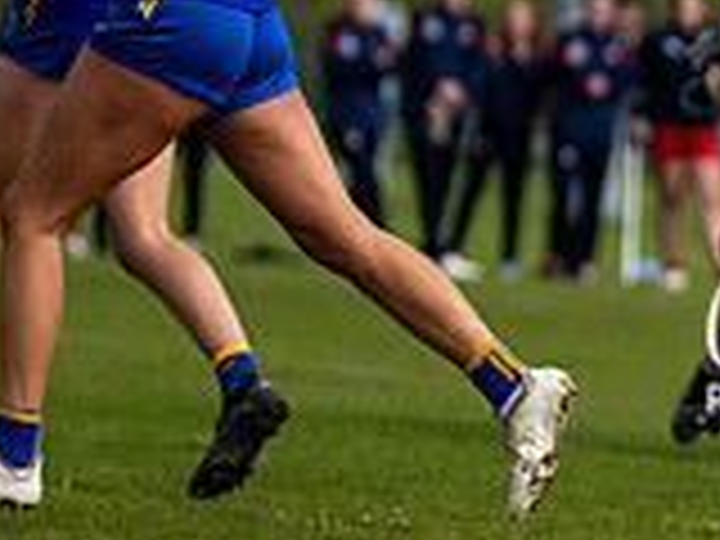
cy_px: 259
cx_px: 999
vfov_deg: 2.4
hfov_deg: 3.2
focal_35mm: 627
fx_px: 13041
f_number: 2.8
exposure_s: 1/6400
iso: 220
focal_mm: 180
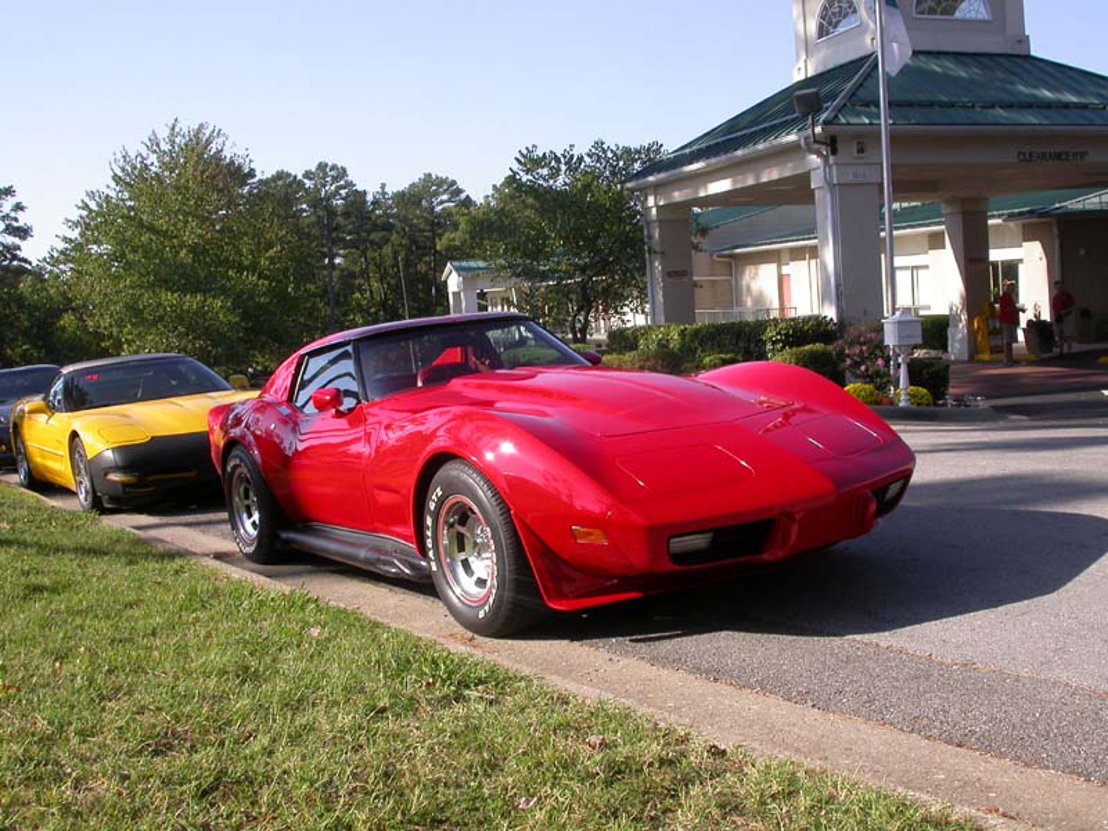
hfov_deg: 49.0
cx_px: 554
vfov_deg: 37.7
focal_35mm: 38
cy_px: 416
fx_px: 1216
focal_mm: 7.85
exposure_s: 1/287
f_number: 6
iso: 100
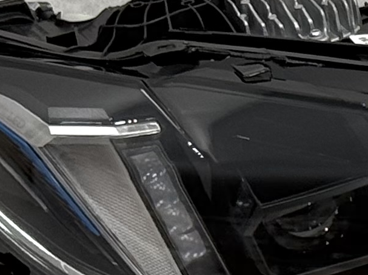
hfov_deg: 5.9
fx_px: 3391
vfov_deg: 4.7
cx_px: 1001
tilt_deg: -39.2
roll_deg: +1.5
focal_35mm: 319
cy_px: 240
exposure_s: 1/280
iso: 64
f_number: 1.78
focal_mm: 6.76
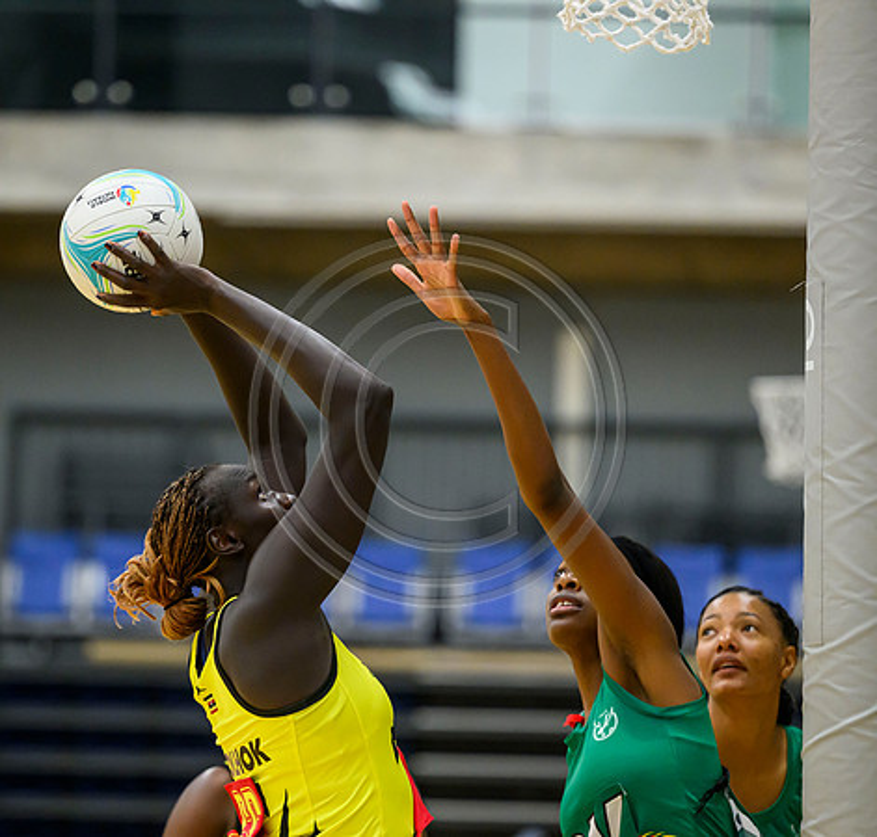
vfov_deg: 7.1
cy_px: 474
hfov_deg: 7.4
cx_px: 328
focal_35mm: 240
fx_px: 6735
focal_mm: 170
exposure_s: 1/1000
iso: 4000
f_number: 3.2
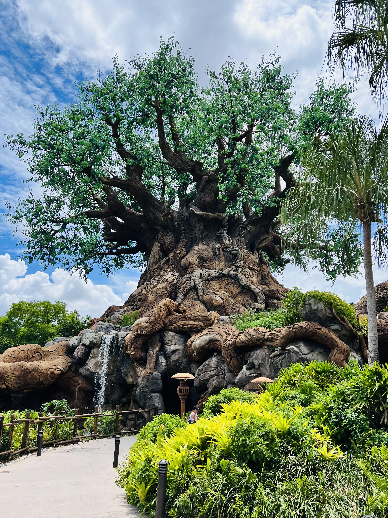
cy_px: 259
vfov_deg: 67.3
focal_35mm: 26
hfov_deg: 53.1
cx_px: 194
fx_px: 389
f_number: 1.5
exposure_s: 1/2915
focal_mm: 5.7
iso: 50
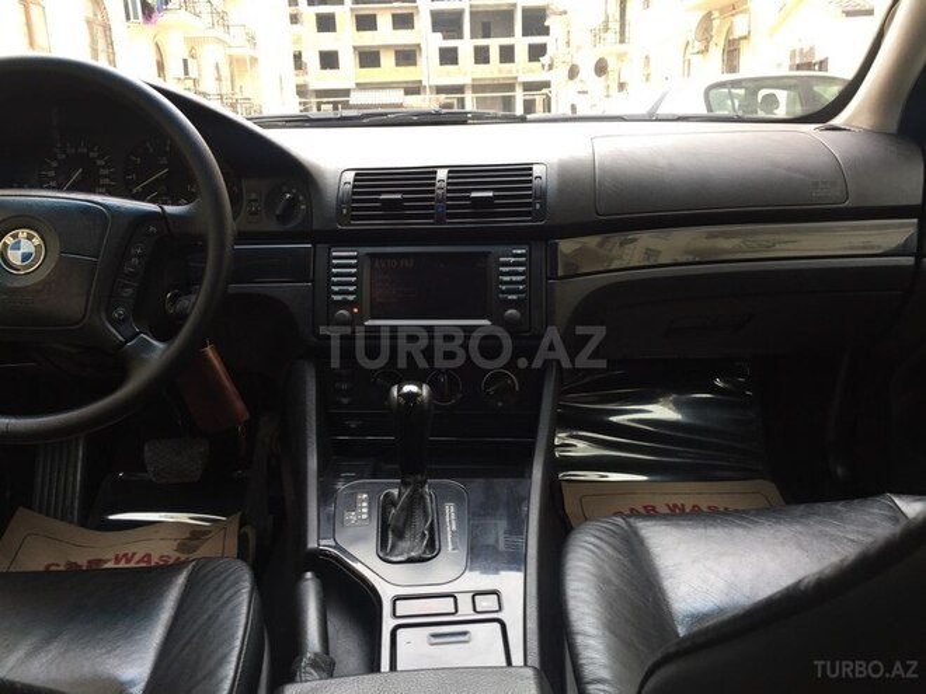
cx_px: 463
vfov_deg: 48.2
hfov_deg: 61.7
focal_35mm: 29
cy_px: 347
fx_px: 776
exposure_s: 1/50
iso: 32
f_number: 2.2
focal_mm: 4.15
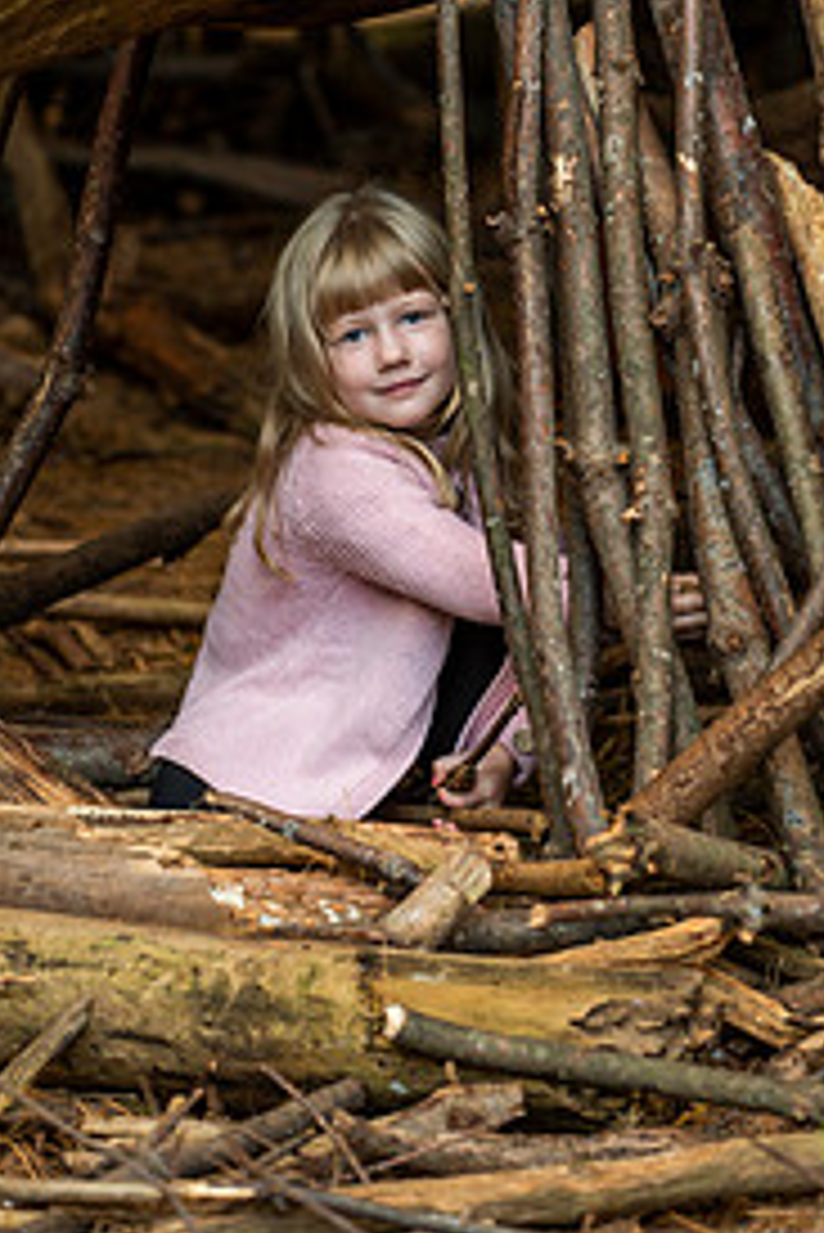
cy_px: 346
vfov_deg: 8.9
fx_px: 7886
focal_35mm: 230
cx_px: 522
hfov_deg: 6.0
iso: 250
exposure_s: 1/80
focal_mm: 140
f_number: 3.5
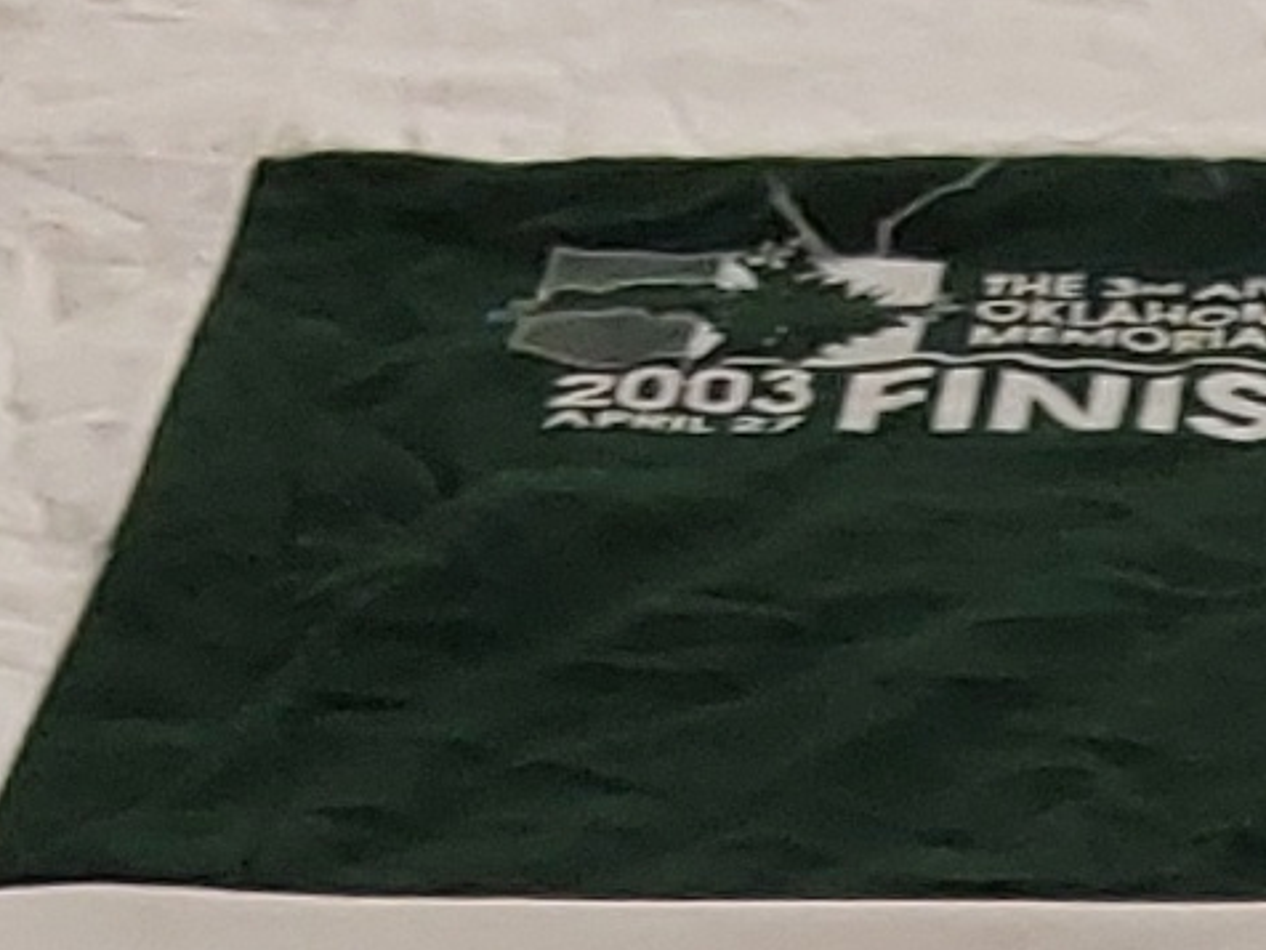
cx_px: 1694
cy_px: 2893
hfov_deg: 10.1
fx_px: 7022
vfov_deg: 6.9
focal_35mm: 192
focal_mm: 2.91
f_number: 1.9
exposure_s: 1/60
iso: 64
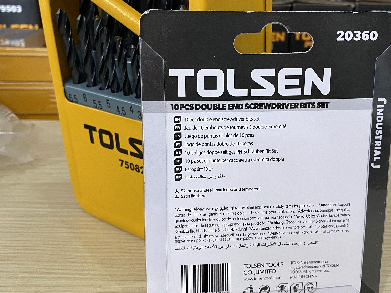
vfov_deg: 35.1
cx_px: 227
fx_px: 463
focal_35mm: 41
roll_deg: -1.3
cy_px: 123
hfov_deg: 45.6
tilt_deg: -20.9
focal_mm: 4.25
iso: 160
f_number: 1.8
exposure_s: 1/50
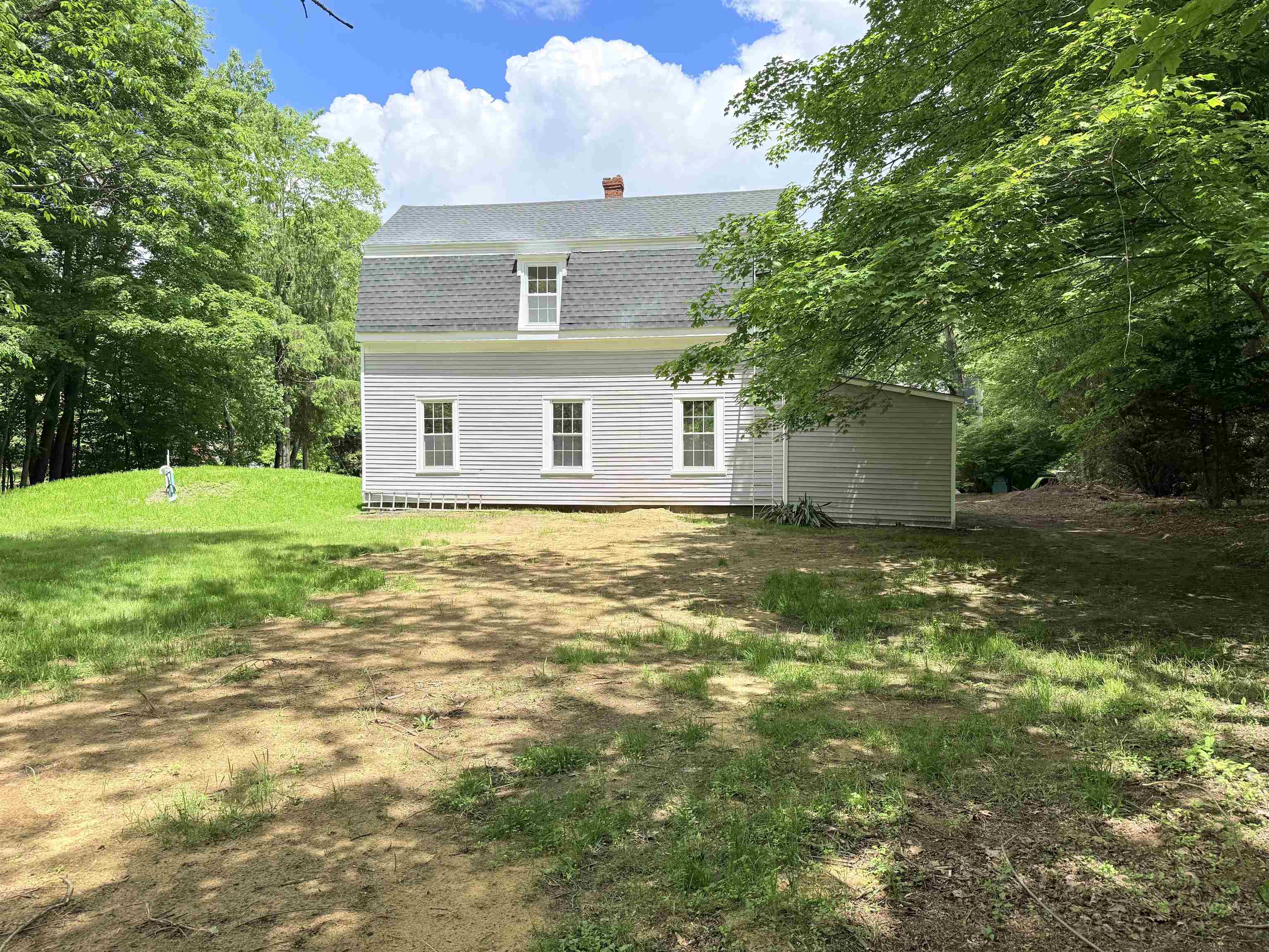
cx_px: 634
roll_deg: +0.9
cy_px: 476
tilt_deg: -1.7
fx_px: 880
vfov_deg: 56.8
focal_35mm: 24
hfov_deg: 71.6
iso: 100
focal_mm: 6.76
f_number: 1.78
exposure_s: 1/3279
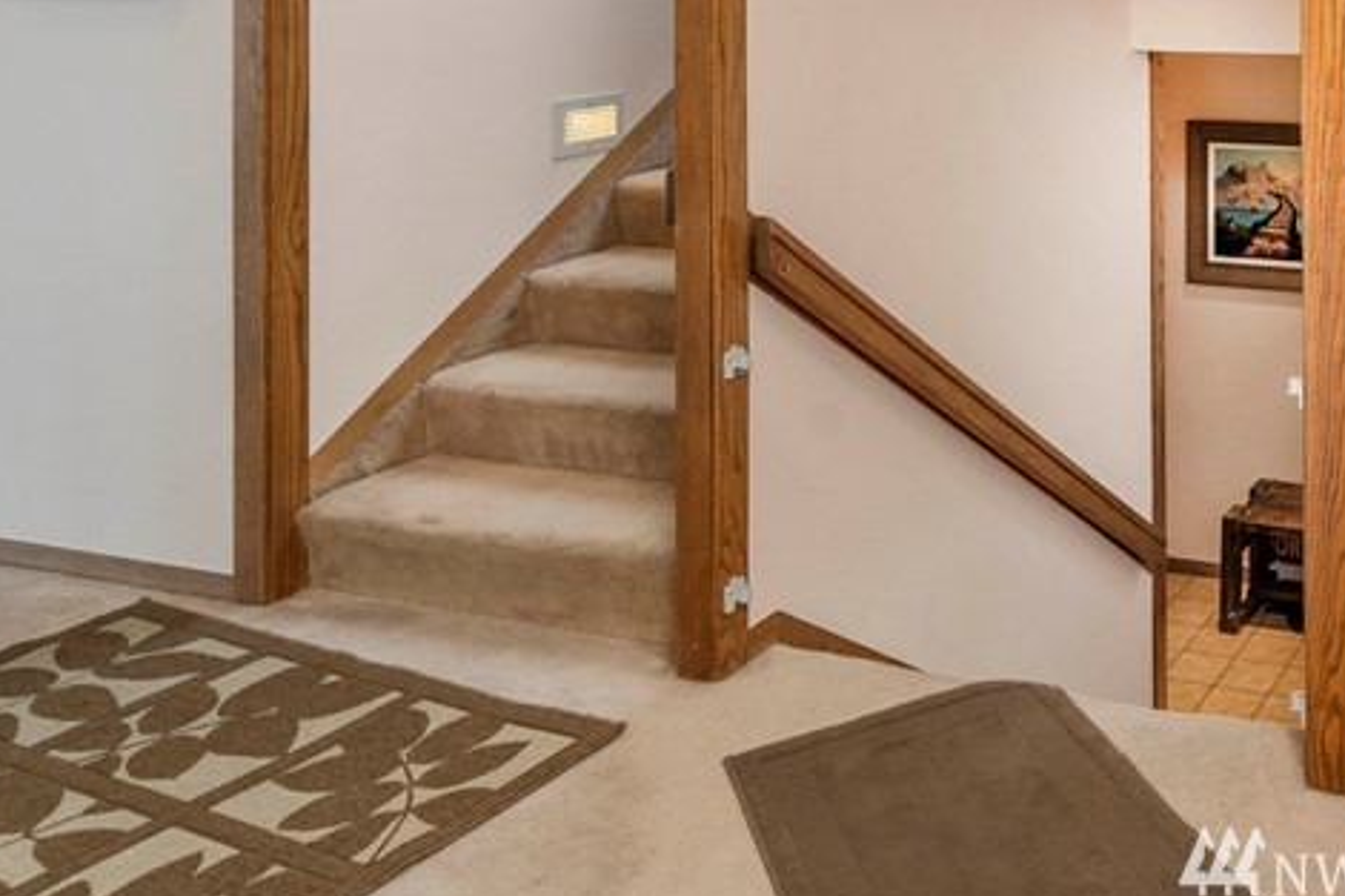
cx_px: 1339
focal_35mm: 37
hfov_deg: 44.3
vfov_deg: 32.1
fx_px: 1382
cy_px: -66
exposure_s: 1/60
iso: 200
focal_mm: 16
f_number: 7.1
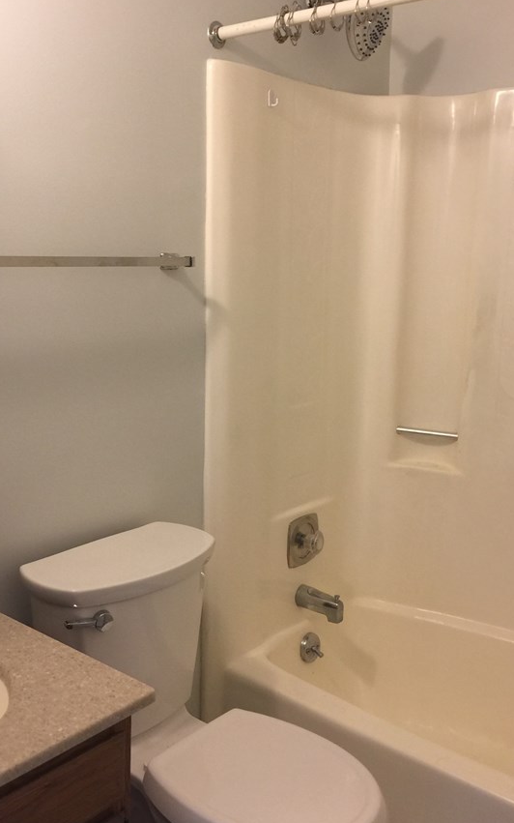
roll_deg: -0.2
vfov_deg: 52.7
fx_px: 829
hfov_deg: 34.3
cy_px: 378
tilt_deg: -7.9
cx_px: 193
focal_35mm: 37
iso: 50
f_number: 2.2
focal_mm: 4.15
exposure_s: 1/15
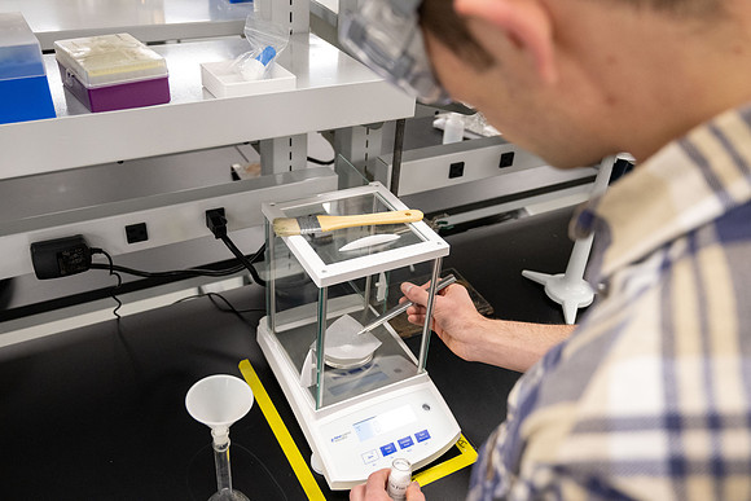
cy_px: 250
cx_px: 376
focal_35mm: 31
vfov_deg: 42.3
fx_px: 647
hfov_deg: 60.3
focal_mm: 31
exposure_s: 1/250
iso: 2500
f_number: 4
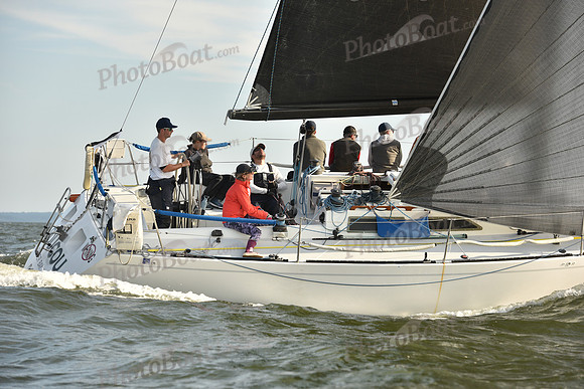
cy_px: 194
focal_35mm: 130
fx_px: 2109
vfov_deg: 10.6
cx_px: 292
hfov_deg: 15.8
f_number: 5.6
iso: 250
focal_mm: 130
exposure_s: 1/800
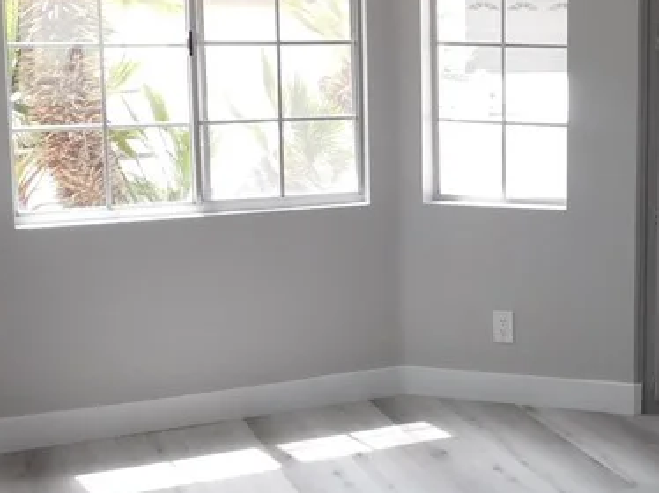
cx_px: 684
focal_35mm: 63
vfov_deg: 23.2
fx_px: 1199
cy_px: 188
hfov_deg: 28.5
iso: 125
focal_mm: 4
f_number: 3
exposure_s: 1/160
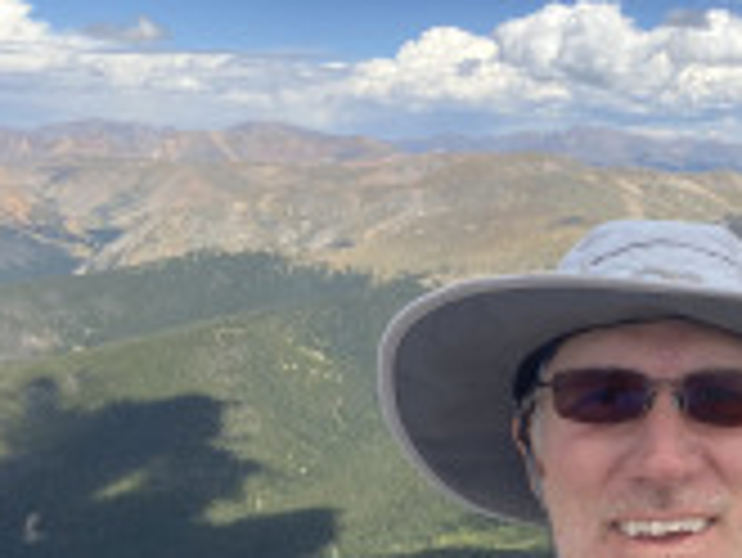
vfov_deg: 27.9
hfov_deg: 33.5
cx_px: 782
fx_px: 1094
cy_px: 459
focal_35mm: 51
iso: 25
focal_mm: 2.71
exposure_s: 1/426
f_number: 2.2
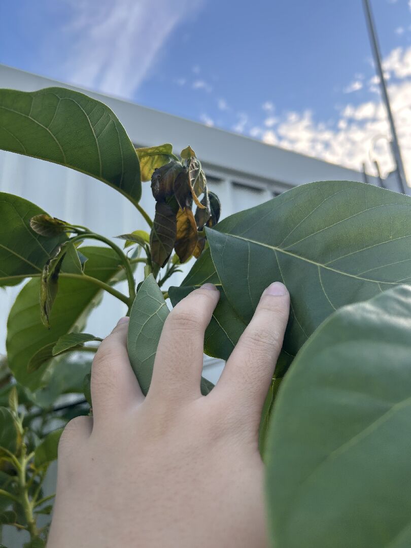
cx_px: 206
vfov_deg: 67.3
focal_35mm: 26
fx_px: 412
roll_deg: +3.1
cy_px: 274
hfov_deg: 53.1
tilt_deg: +22.5
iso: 50
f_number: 1.5
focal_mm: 5.7
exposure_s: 1/419
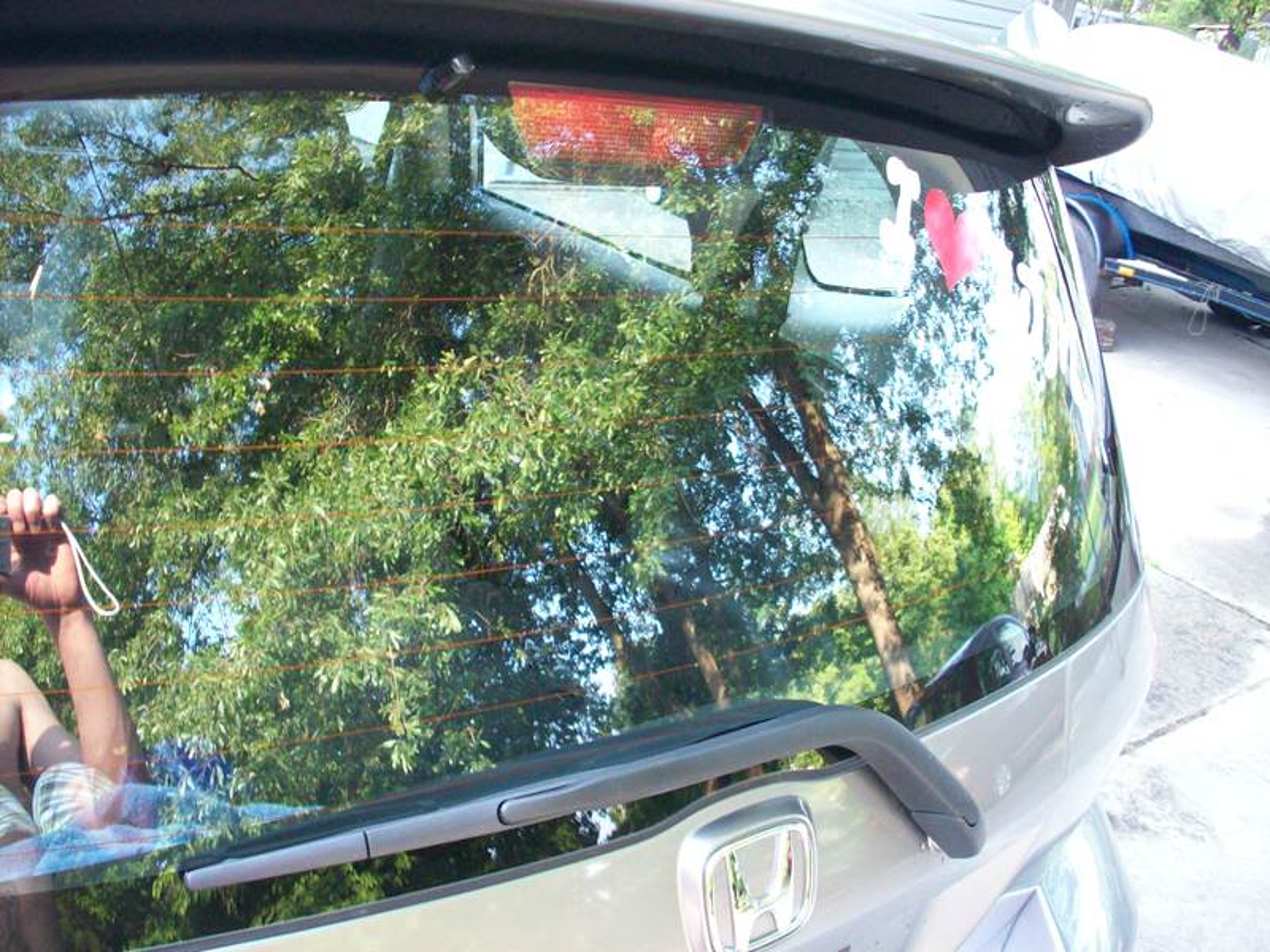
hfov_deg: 50.1
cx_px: 635
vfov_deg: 38.7
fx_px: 1357
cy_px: 476
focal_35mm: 37
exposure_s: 1/39.1
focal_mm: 6.2
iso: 160
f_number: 2.8
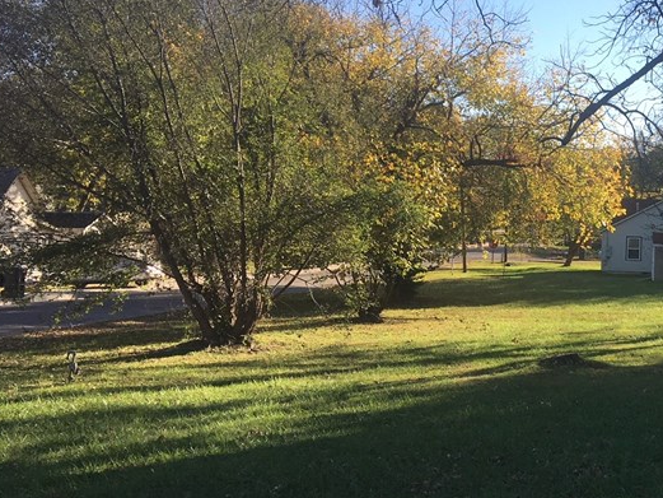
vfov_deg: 25.7
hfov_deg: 31.6
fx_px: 1092
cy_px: 264
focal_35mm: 57
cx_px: 635
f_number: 2.2
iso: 25
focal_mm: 4.15
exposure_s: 1/610
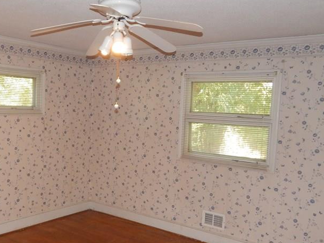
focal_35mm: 37
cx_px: 121
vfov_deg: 38.5
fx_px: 346
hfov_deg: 49.6
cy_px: 146
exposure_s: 1/30
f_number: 3
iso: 200
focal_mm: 4
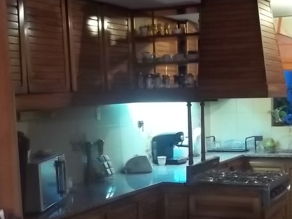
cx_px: 179
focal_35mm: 67
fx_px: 566
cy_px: 179
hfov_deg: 28.9
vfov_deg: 21.6
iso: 320
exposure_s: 1/8
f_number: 2.9
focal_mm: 5.7
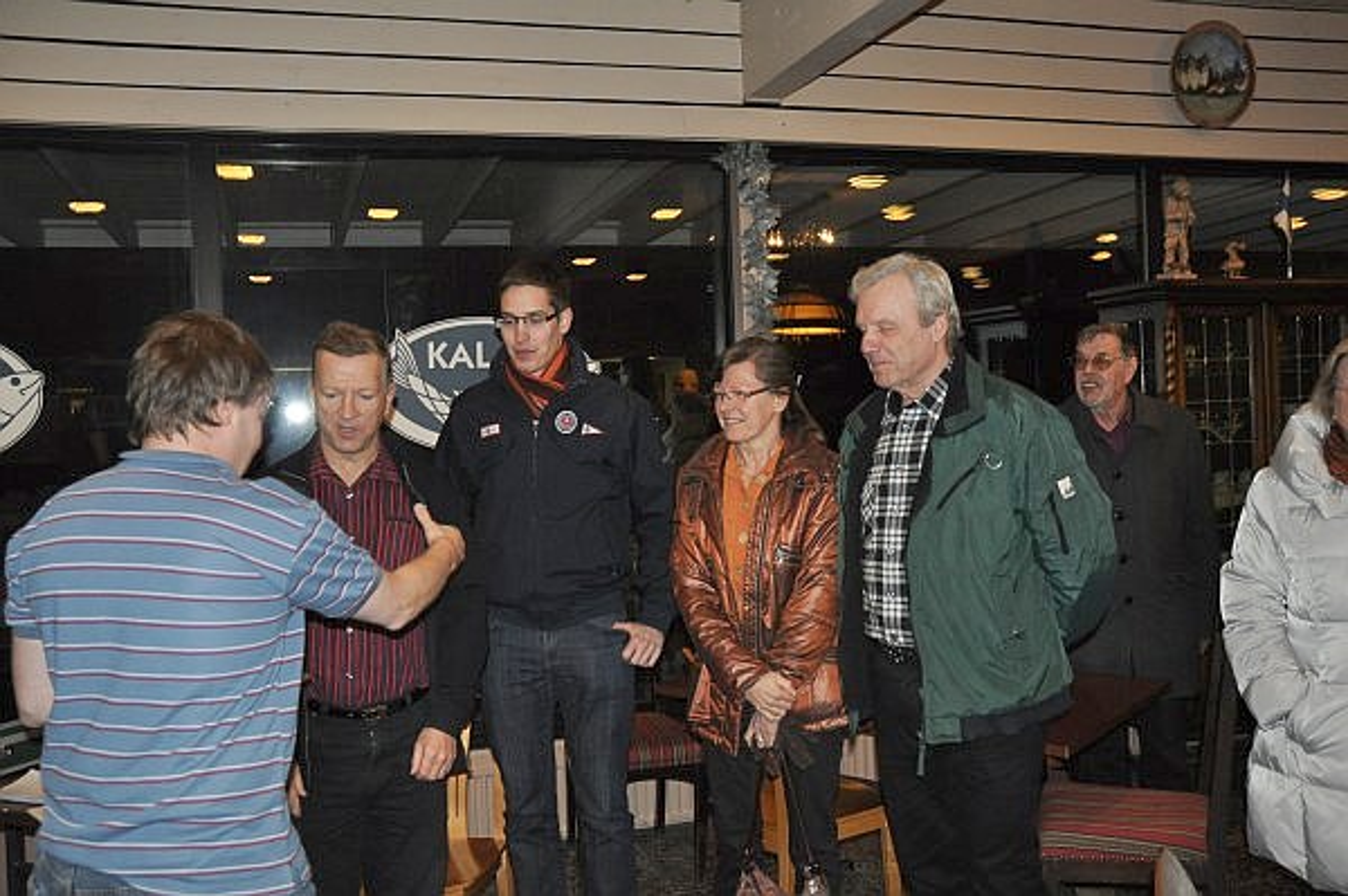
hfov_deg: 57.3
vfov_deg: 39.9
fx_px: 1235
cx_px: 674
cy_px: 448
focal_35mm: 33
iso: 800
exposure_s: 1/60
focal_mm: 22
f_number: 3.5
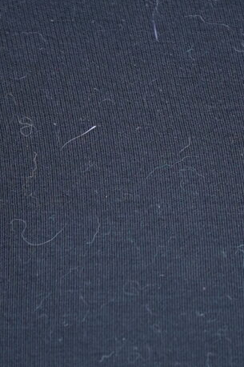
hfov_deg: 1.3
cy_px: 594
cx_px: -431
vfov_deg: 1.9
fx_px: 11089
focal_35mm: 1090
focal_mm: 195
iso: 250
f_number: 2.8
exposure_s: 1/250
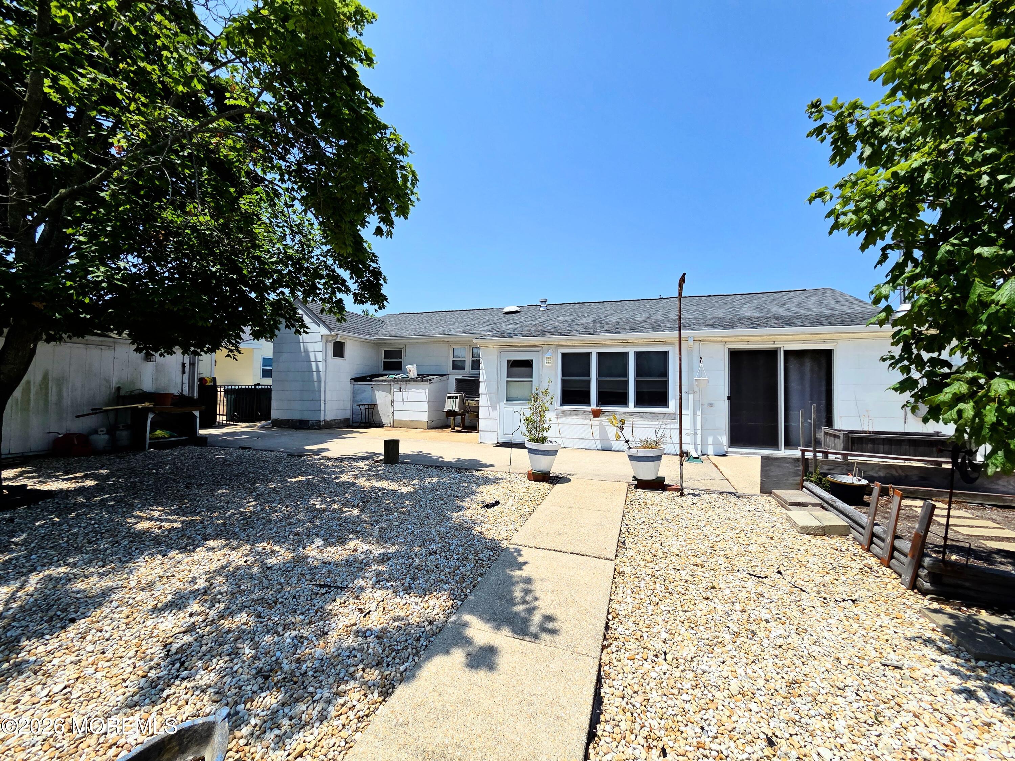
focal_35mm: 13
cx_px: 508
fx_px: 381
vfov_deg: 89.9
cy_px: 380
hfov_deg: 106.2
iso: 50
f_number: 2.2
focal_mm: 2.2
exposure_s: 1/2882
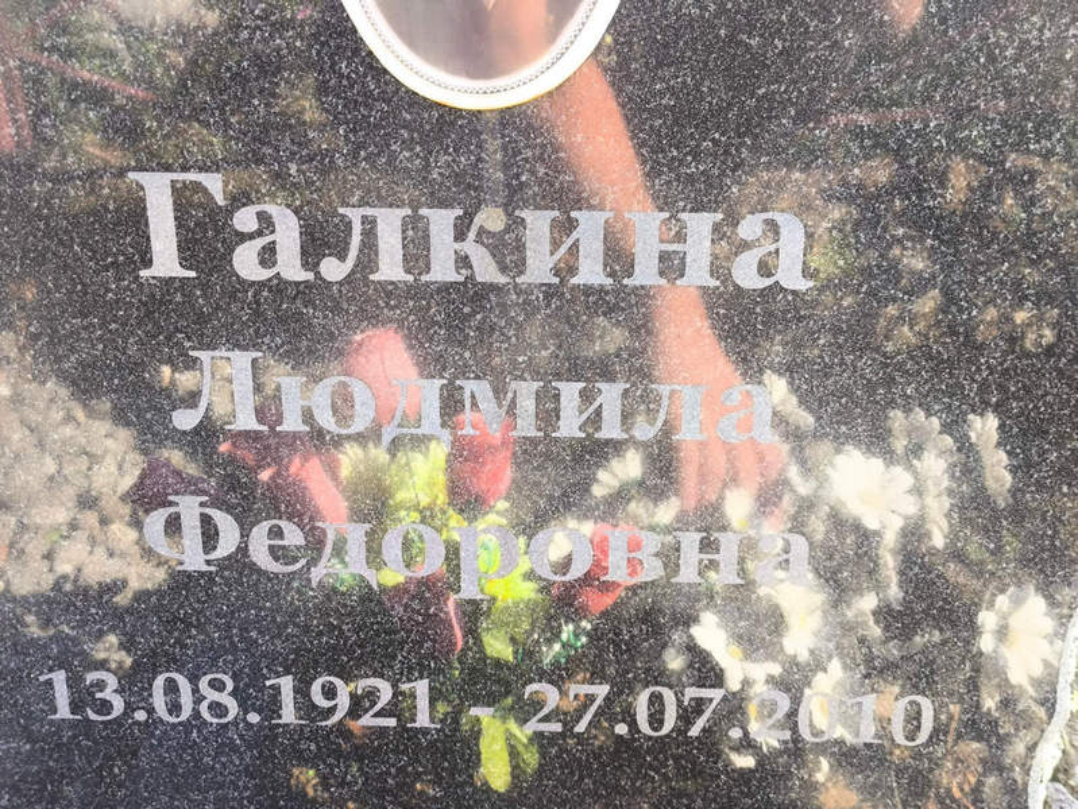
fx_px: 1558
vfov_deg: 29.1
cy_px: 404
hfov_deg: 38.2
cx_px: 539
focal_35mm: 50
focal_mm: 4.71
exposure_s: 1/100
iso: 80
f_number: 1.7
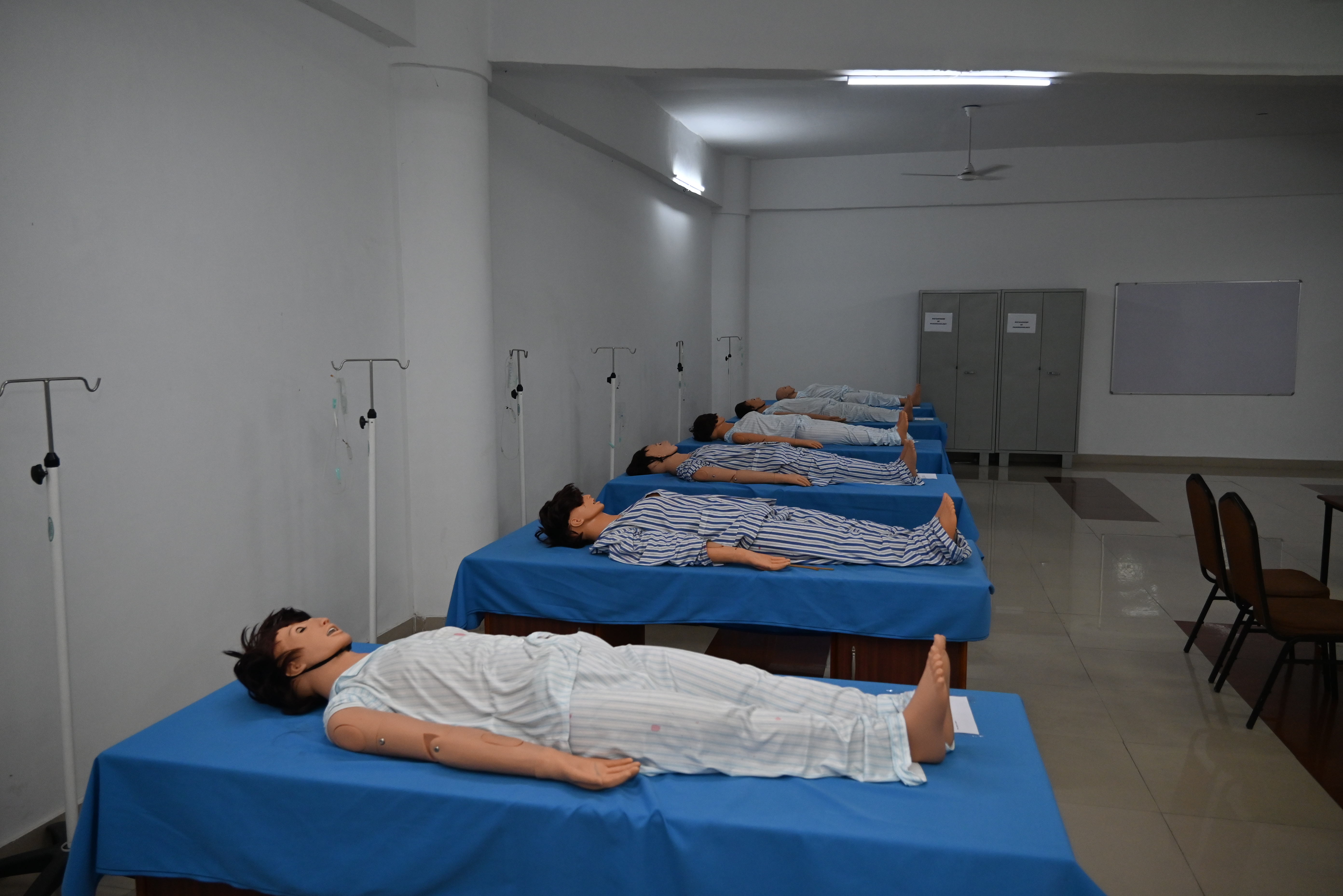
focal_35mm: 27
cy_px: 448
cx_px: 672
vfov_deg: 47.9
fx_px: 1007
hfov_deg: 67.4
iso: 720
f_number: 3.5
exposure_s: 1/125
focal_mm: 18
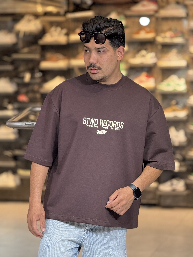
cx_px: 96
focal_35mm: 120
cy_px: 128
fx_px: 892
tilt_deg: -4.5
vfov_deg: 16.4
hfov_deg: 12.3
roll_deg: -0.5
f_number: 2.8
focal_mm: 15.66
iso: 250
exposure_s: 1/100
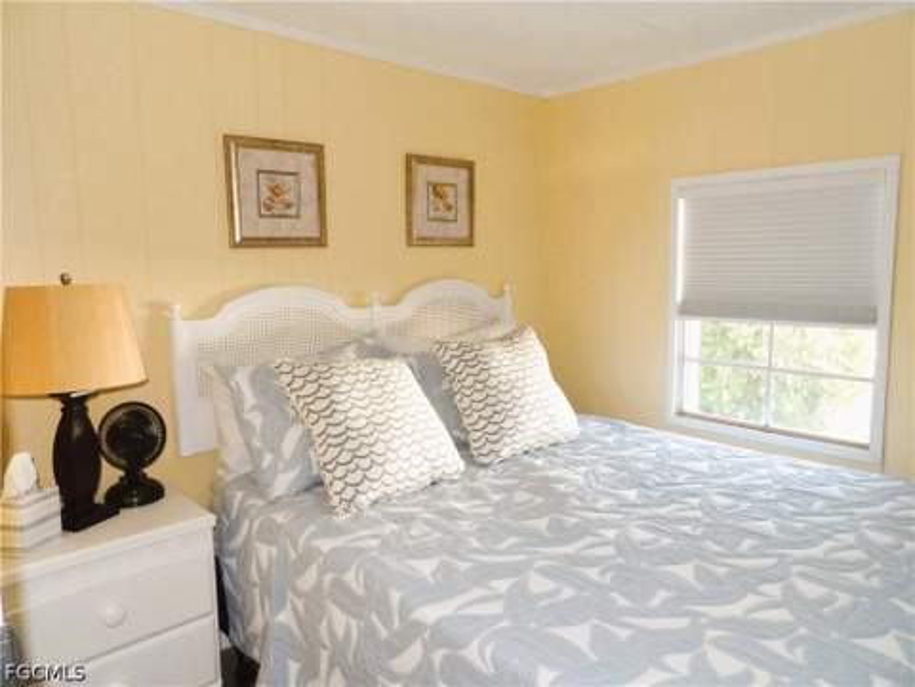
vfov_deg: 56.8
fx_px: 634
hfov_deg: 71.6
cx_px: 458
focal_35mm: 24
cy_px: 344
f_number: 3.2
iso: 200
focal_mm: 4.3
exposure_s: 1/33
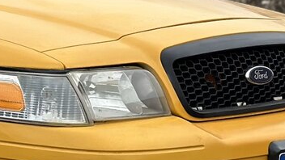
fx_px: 1723
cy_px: -6
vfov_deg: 5.3
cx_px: -215
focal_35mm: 228
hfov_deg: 9.1
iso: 80
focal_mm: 6.86
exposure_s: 1/4566
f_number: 1.78
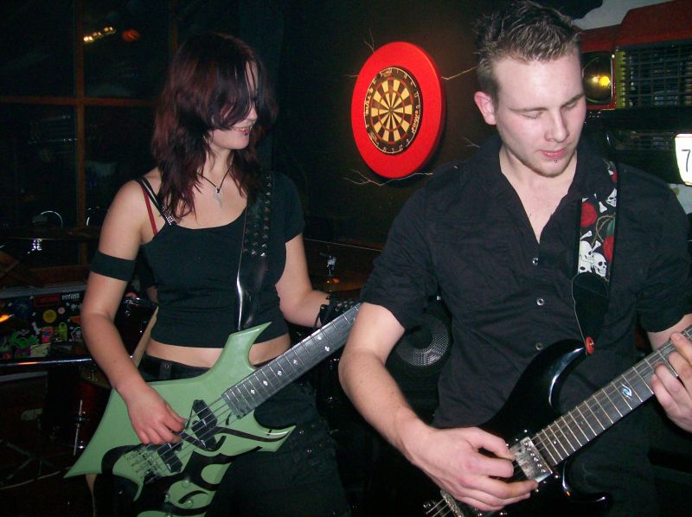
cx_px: 346
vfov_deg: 39.6
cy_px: 258
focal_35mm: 36
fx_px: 719
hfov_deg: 51.4
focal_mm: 6
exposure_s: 1/64
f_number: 2.7
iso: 140
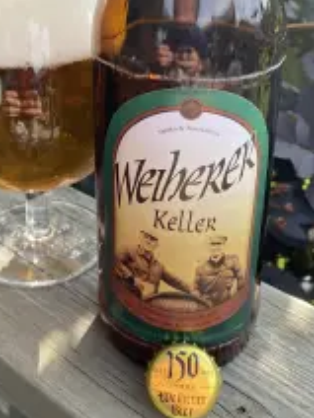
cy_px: 110
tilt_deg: -23.1
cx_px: 109
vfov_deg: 38.0
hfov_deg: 29.5
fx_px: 593
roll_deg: +0.5
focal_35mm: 49
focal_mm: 4.25
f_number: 1.8
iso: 32
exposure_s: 1/293
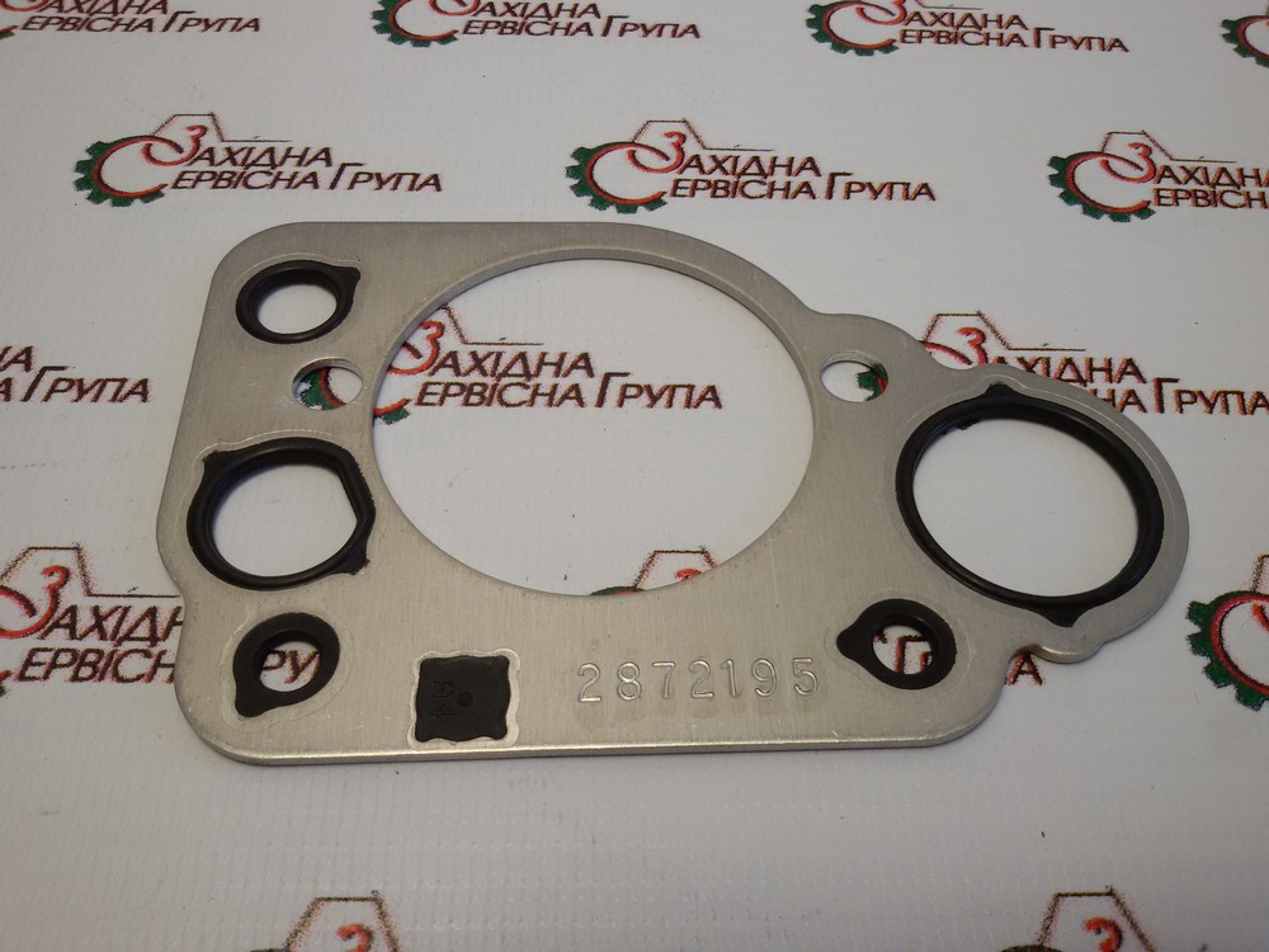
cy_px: 476
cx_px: 634
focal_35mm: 31
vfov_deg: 45.4
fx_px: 1136
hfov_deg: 58.4
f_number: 2.4
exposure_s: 1/100
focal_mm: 2.93
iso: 40
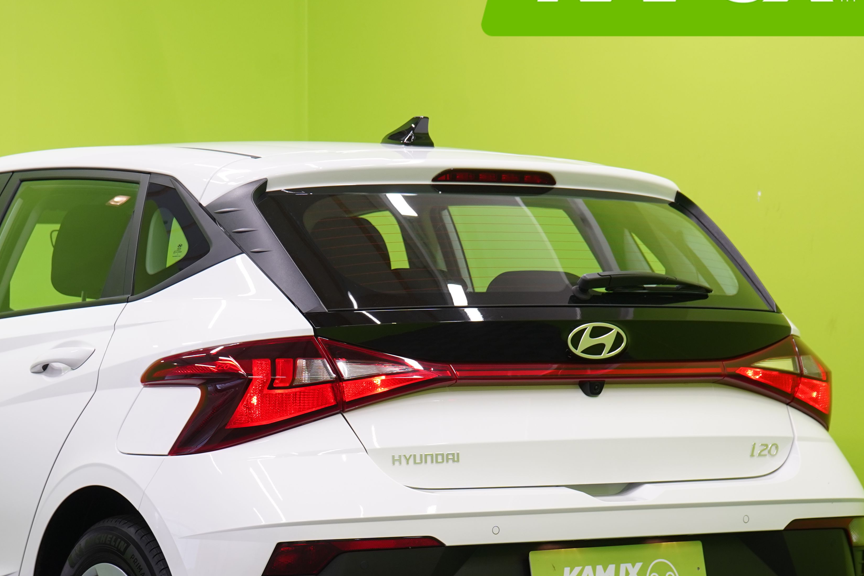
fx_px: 2760
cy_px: 376
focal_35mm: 115
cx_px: 283
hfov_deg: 17.7
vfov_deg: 11.9
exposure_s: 1/30
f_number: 5.6
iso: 400
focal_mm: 63
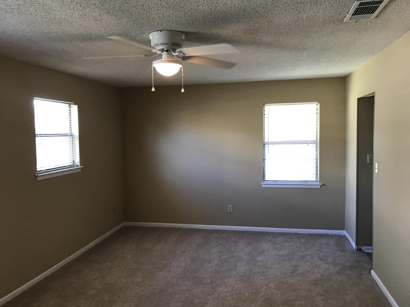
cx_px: 205
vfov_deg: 49.7
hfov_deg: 63.4
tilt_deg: -3.8
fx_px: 332
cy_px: 154
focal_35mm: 28
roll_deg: +1.1
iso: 40
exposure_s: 1/24
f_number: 1.8
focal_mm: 3.99
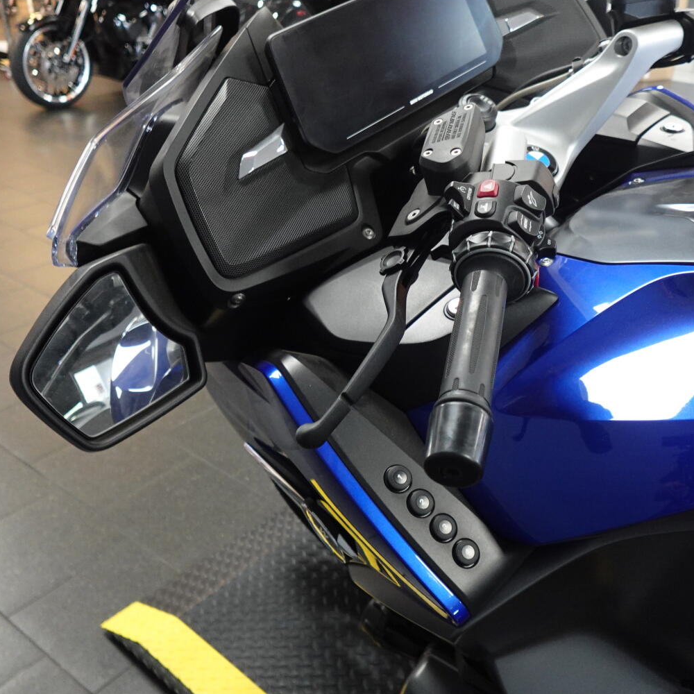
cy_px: 331
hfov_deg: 48.0
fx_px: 771
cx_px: 435
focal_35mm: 34
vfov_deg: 48.4
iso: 800
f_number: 2
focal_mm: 7.6
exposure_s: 1/80
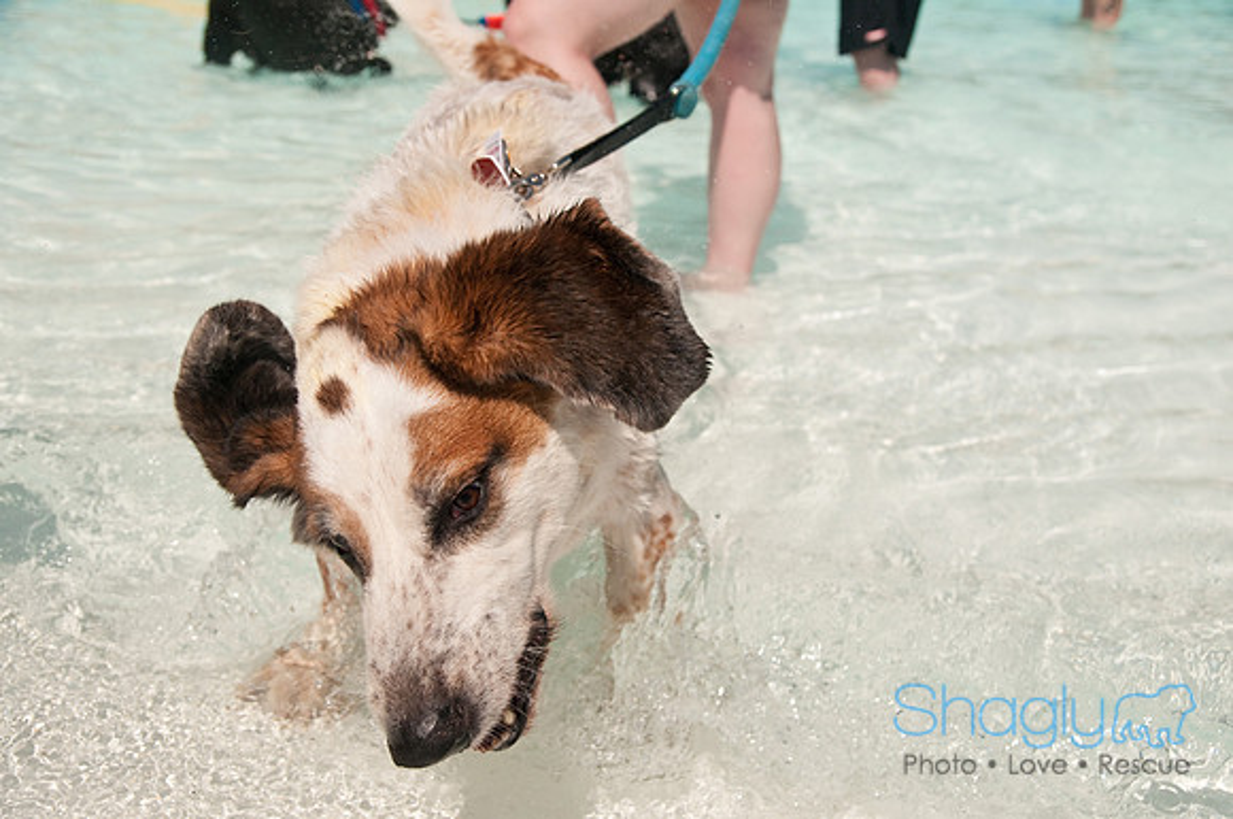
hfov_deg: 49.6
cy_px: 410
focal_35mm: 39
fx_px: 1334
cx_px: 616
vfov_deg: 34.1
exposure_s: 1/8000
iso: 400
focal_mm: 26
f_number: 4
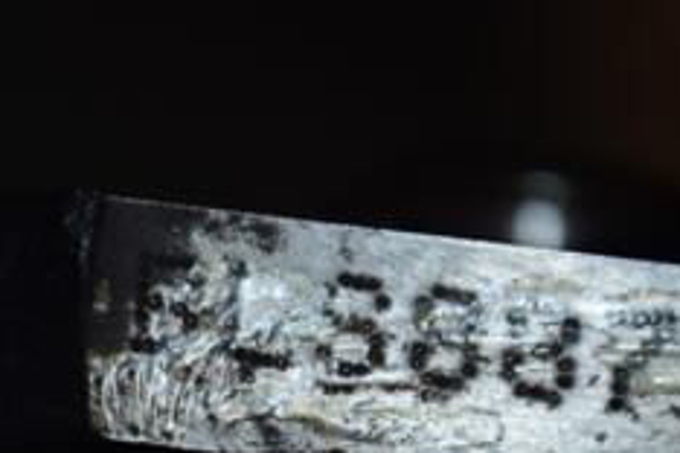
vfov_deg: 3.4
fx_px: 7617
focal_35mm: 403
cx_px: 128
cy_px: 511
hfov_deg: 5.1
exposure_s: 1/60
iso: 800
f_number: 5.6
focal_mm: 105
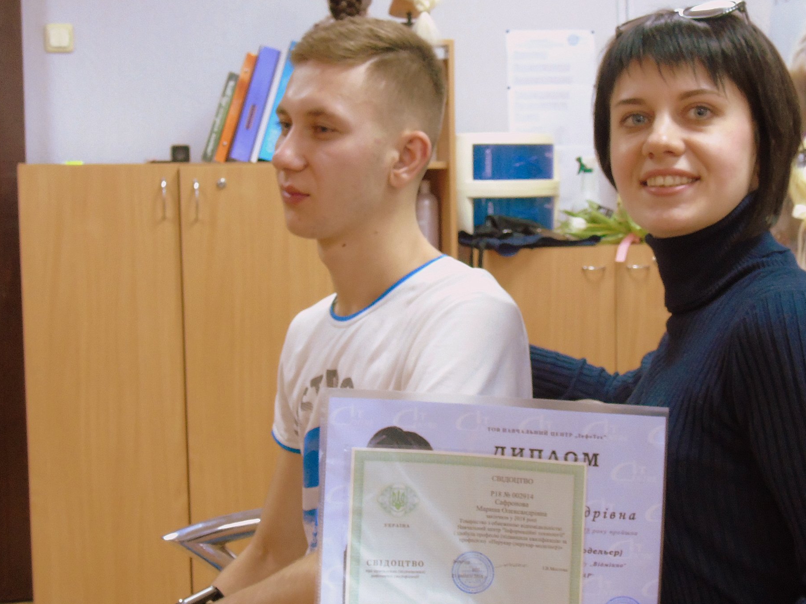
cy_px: 281
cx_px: 480
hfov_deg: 33.7
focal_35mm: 57
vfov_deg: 25.7
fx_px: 1327
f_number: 3.9
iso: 400
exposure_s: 1/8
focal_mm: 7.1
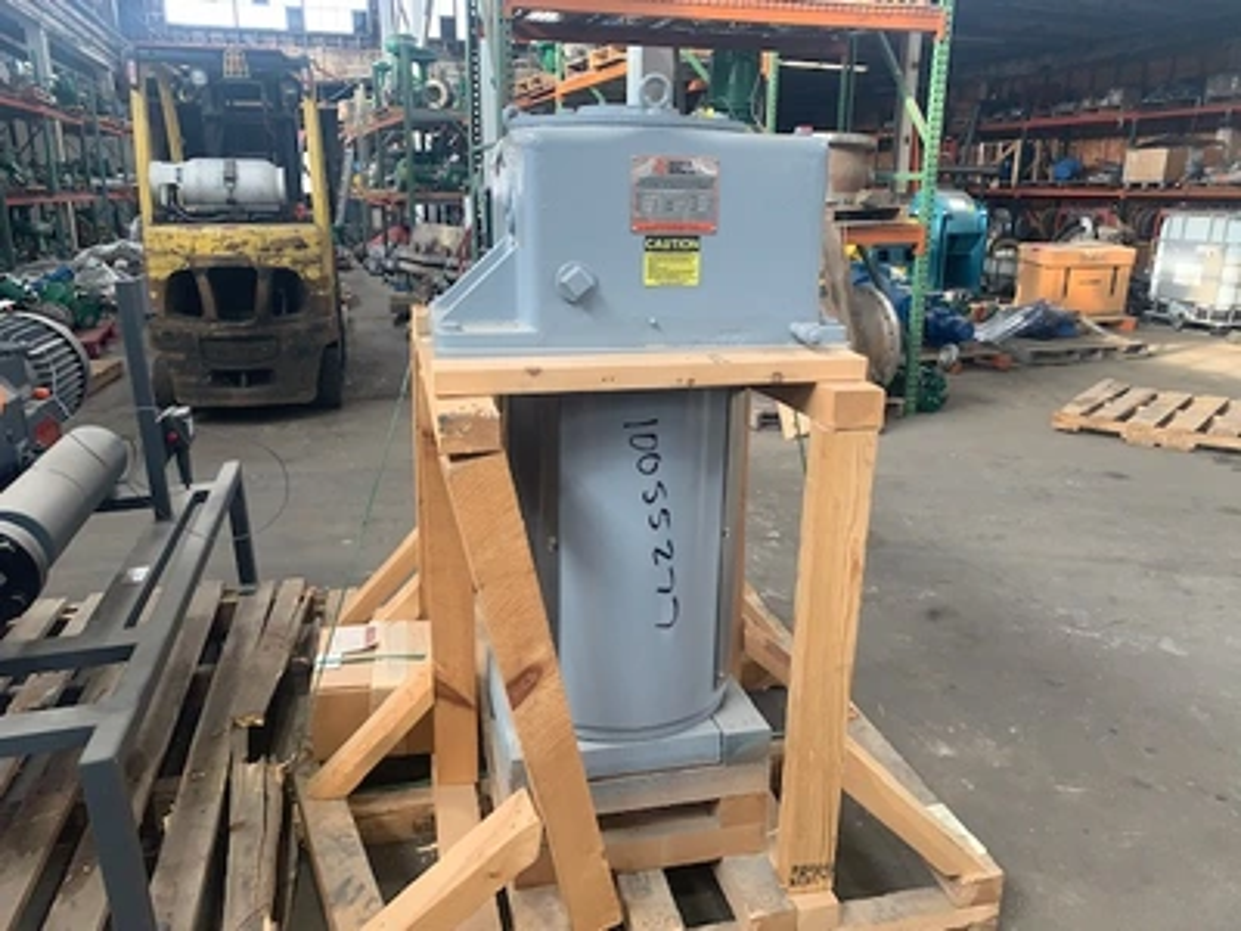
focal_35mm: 26
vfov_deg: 53.1
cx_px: 620
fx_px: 932
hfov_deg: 67.3
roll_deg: -0.3
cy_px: 466
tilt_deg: -16.9
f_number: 1.8
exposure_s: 1/121
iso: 100
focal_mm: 4.25
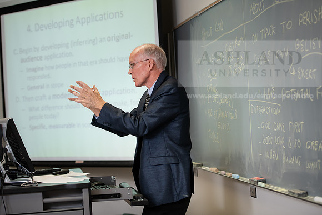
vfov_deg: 18.2
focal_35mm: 75
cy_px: 108
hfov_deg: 27.0
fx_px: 671
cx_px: 161
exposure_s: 1/200
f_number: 3.2
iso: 640
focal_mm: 75
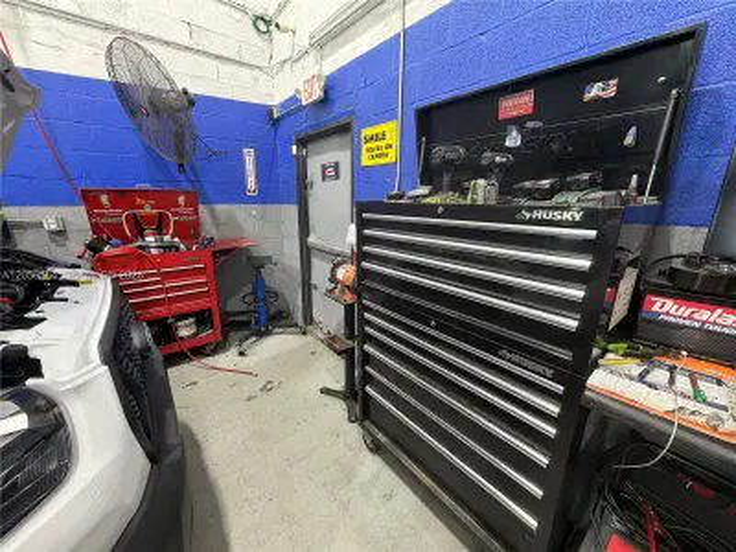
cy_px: 276
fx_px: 298
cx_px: 368
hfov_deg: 102.1
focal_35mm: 14
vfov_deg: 85.7
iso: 250
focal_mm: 2.22
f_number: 2.2
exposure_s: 1/60
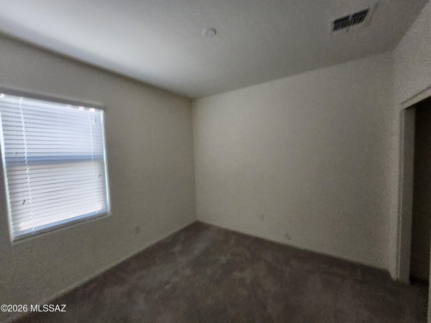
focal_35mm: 13
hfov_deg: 106.2
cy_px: 162
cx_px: 216
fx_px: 162
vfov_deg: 89.9
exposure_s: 1/30
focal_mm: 1.74
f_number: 2.2
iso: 500
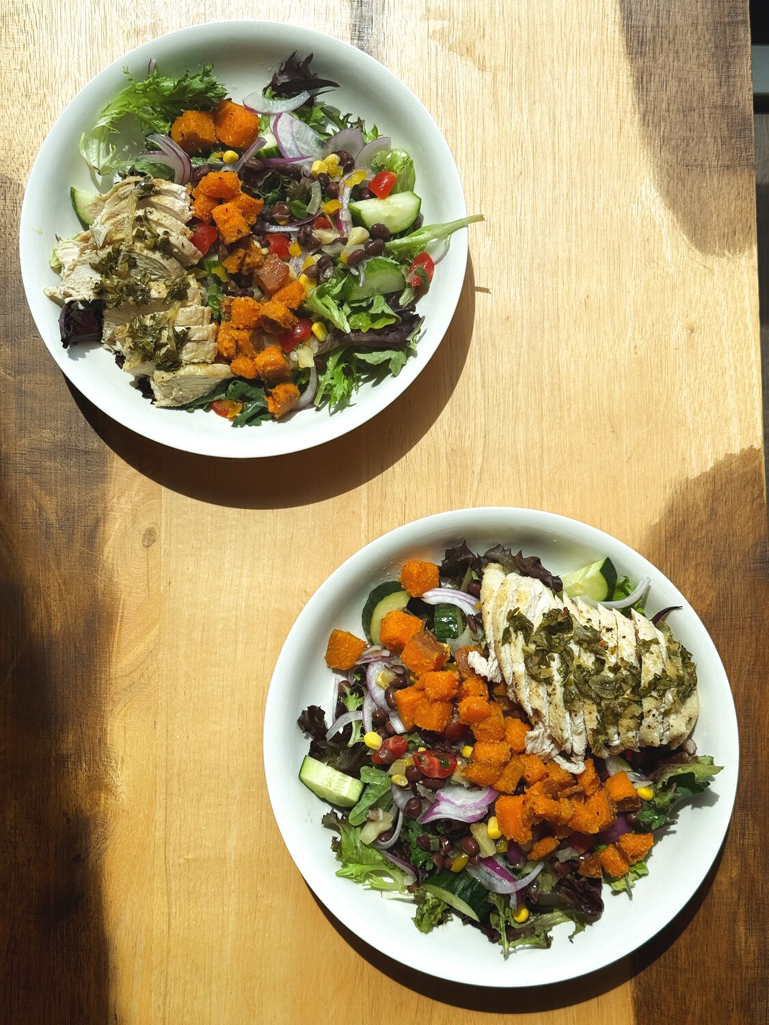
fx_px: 1422
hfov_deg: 30.3
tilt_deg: -82.1
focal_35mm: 48
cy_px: 512
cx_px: 384
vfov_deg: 39.7
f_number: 1.78
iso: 64
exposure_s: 1/1754
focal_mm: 6.76
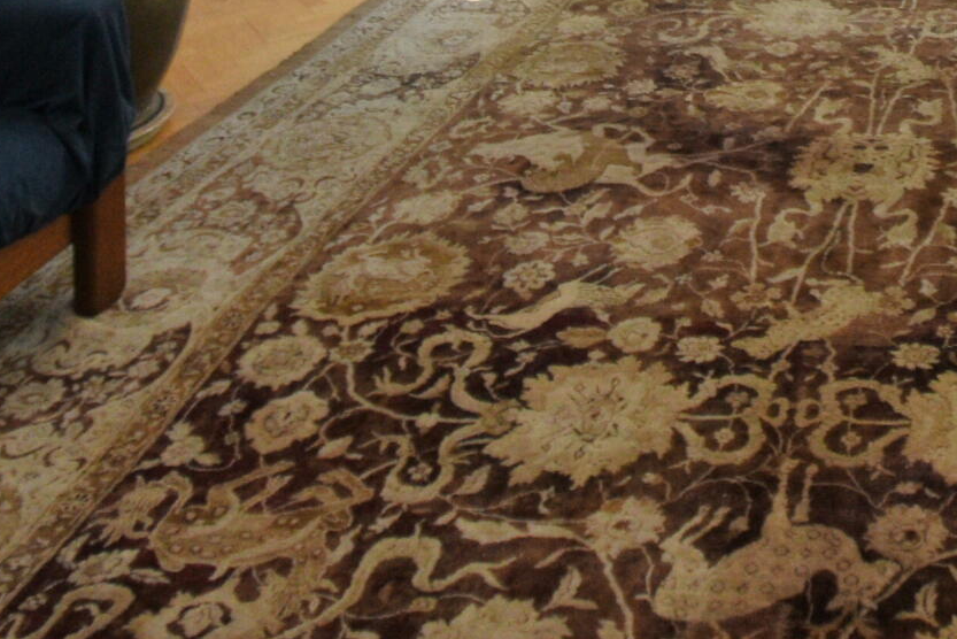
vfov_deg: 19.1
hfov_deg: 33.0
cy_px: -509
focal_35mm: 54
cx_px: 1008
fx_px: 1436
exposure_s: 1/200
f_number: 5.6
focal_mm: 10
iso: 800
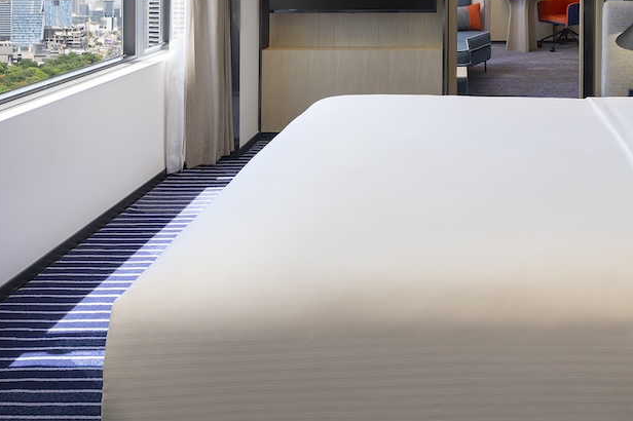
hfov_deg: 48.8
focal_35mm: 37
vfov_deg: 34.4
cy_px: 66
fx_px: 650
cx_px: 511
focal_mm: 19
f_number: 8
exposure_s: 1/25
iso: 320
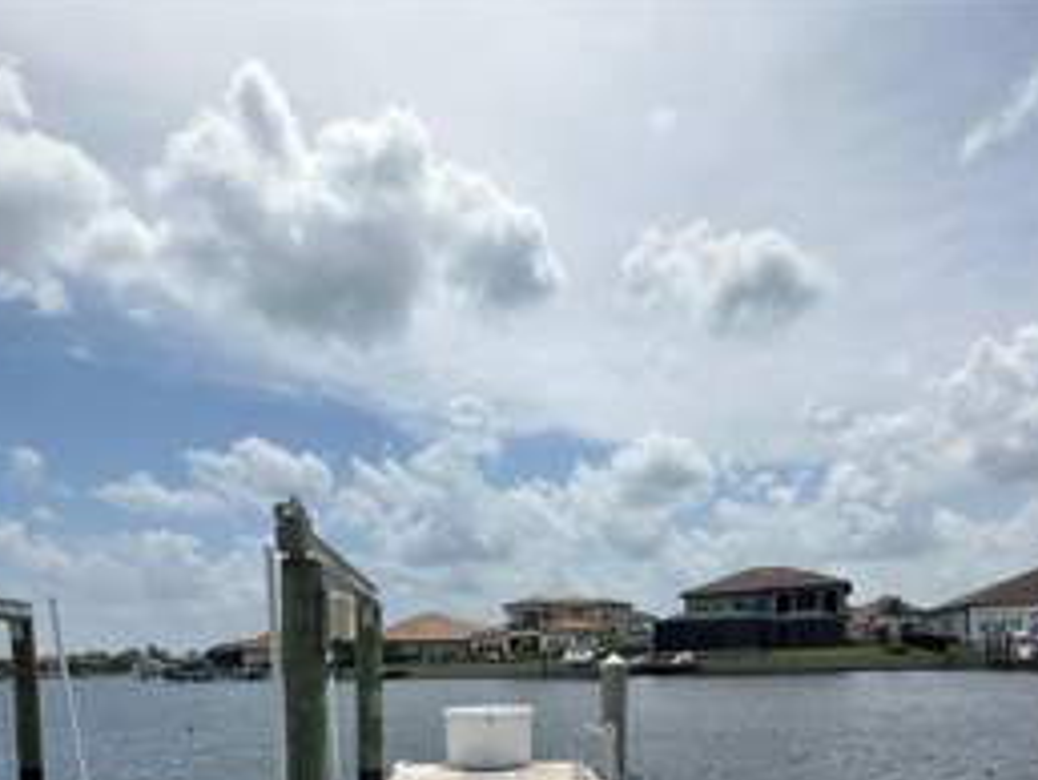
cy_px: 712
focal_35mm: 26
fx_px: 780
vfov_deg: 47.4
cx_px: 451
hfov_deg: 67.0
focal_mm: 2.22
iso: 50
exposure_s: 1/4464
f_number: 2.2
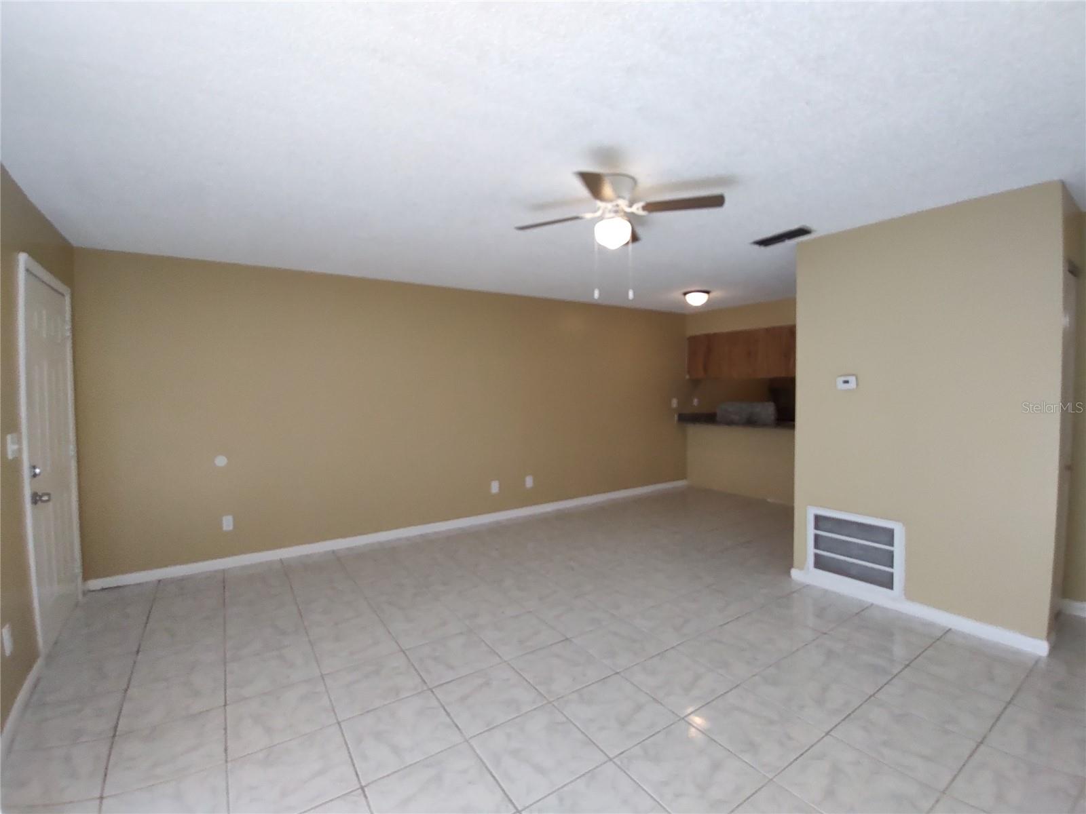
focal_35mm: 16
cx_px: 543
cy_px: 407
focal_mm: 1.66
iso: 256
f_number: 2.2
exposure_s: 1/120
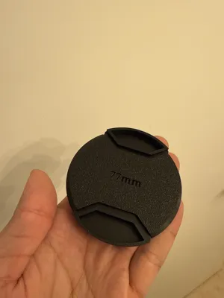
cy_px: 149
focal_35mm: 25
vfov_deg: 69.4
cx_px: 112
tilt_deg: -42.0
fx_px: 216
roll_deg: +16.2
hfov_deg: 54.9
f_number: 2.2
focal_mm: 2.22
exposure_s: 1/50
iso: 400
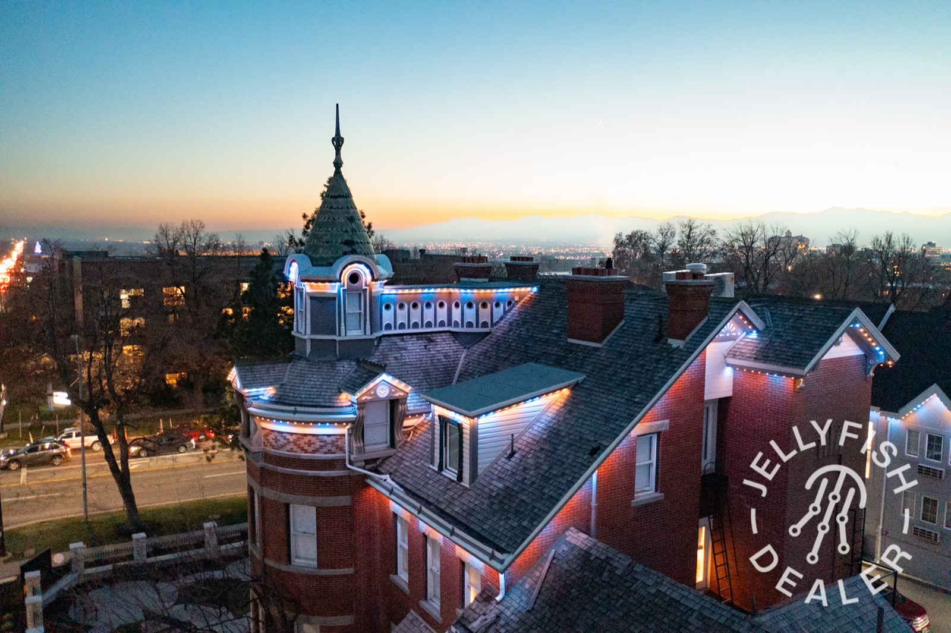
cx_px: 476
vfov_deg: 46.4
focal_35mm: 28
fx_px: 739
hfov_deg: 65.5
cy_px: 316
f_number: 2.8
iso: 1600
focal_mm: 10.26
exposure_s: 1/40
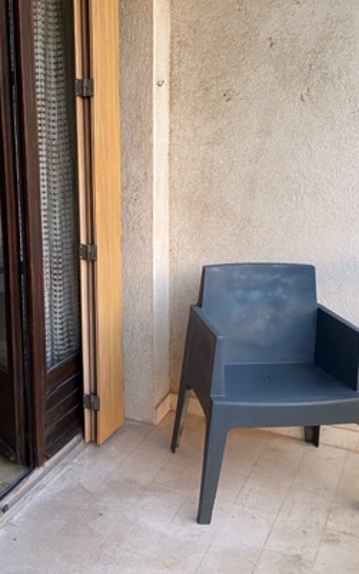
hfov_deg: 29.0
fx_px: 688
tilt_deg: -11.6
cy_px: 246
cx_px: 114
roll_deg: +1.1
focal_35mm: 44
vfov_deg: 45.1
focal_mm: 4.25
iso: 125
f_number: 1.8
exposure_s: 1/75
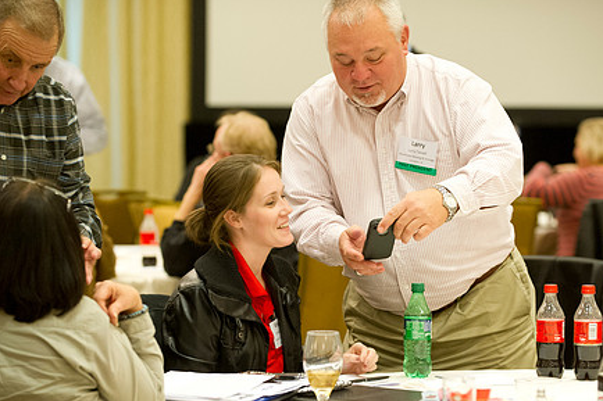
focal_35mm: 147
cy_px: 250
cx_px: 322
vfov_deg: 9.3
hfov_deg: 14.0
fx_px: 2461
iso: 3200
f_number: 2.8
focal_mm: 110
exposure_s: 1/60
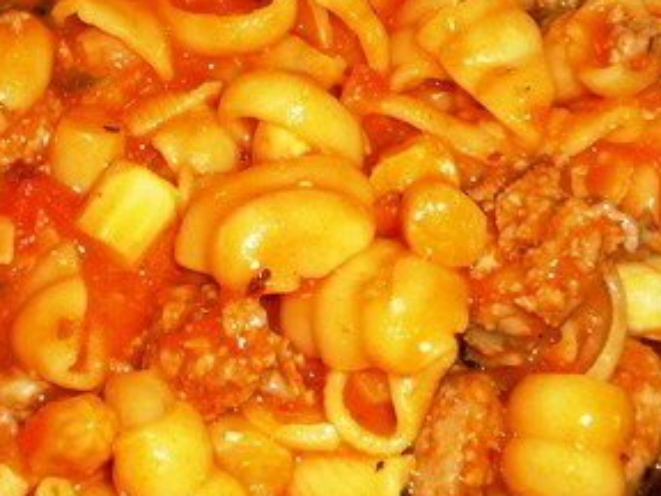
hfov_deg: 21.5
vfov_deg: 16.3
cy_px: 25
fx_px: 1699
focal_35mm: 89
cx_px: 67
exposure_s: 1/30
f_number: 3.9
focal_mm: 6.7
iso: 100
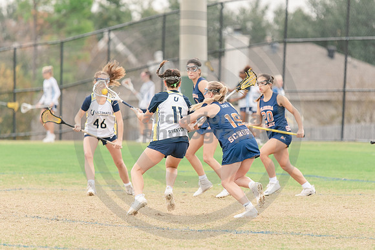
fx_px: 3713
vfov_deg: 3.9
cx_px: 205
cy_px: 138
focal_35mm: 356
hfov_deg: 5.8
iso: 400
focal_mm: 200
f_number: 2.8
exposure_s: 1/1250
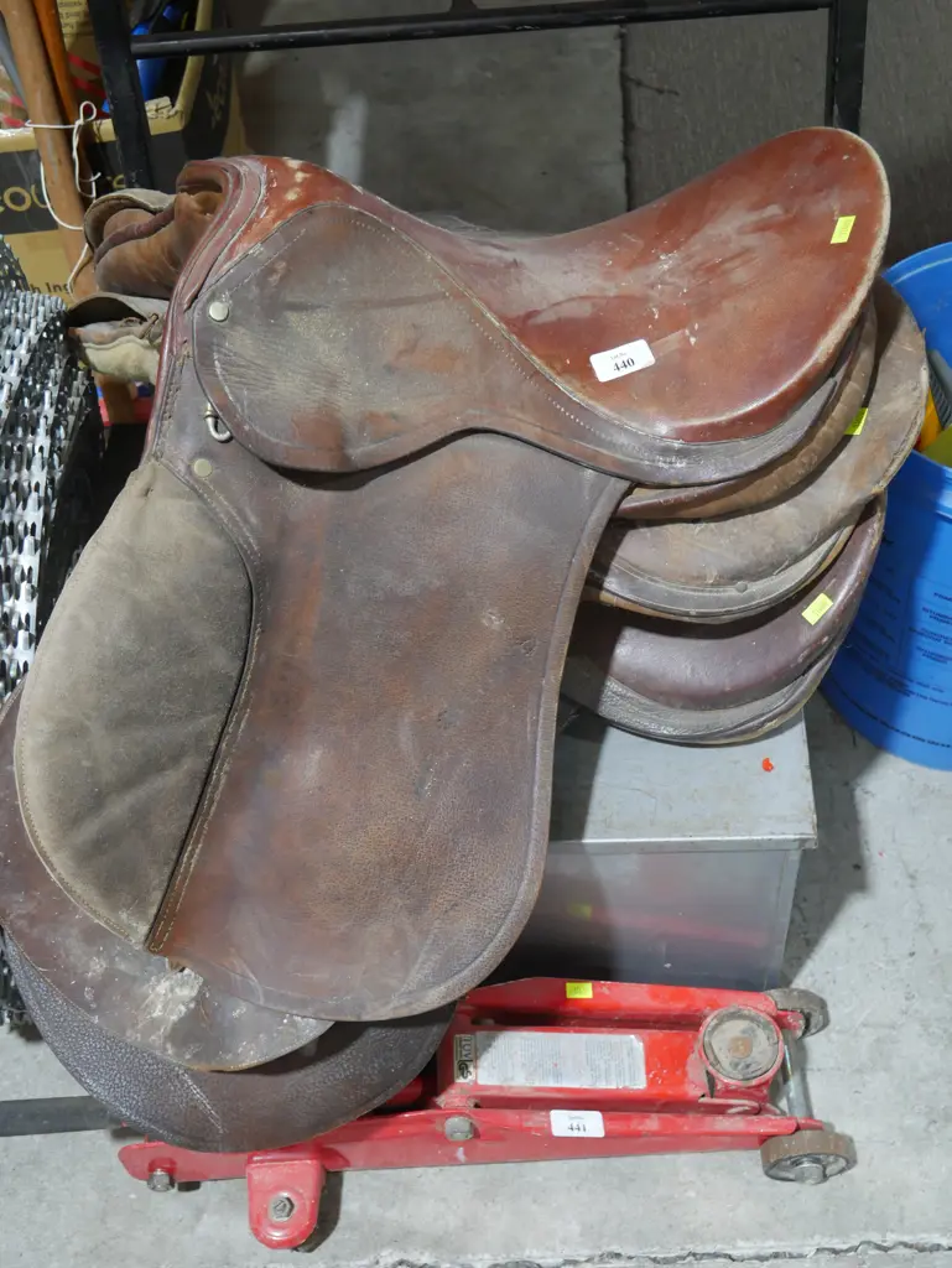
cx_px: 476
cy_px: 634
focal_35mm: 42
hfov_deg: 34.4
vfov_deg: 44.8
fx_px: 1539
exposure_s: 1/60
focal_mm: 21
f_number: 4.6
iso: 800
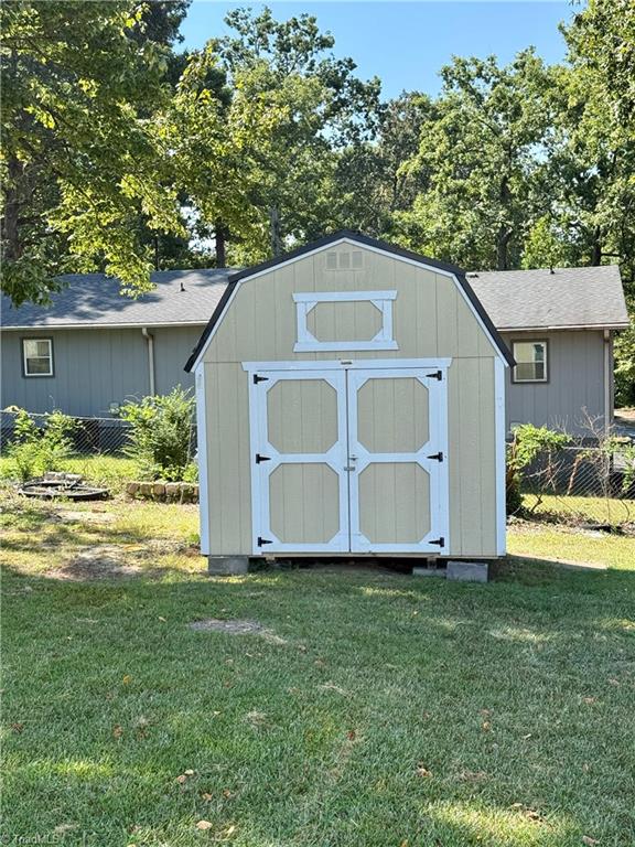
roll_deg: +1.5
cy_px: 424
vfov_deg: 39.7
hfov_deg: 30.3
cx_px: 318
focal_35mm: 48
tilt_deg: -5.9
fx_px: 1174
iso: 80
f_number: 1.78
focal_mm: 6.76
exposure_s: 1/1678
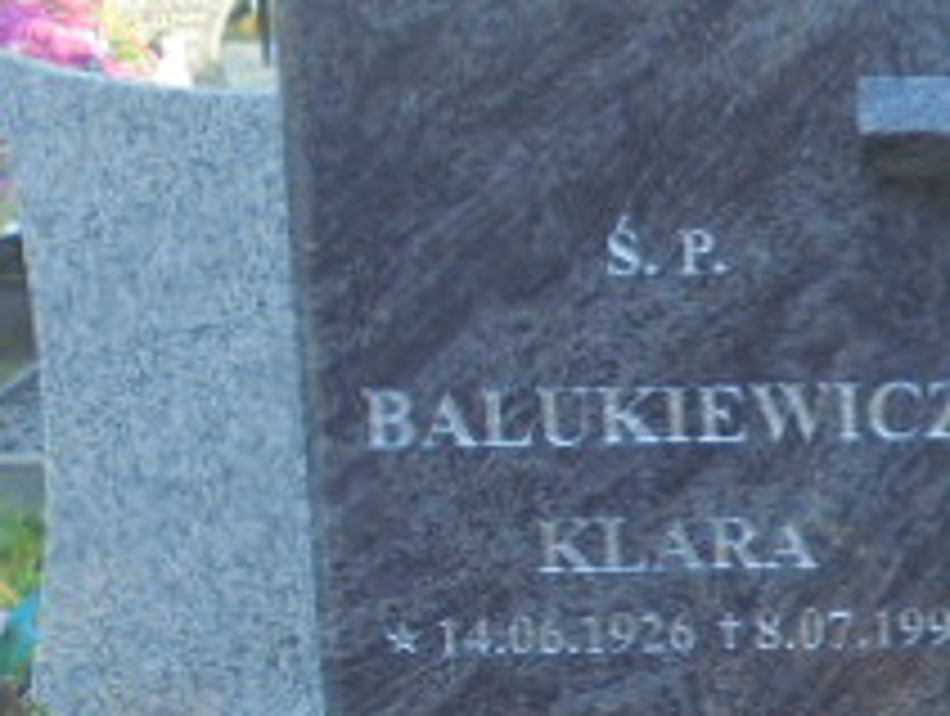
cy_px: 671
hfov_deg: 16.2
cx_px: 1243
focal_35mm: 115
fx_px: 3161
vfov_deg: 12.8
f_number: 4.2
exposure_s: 1/60
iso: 100
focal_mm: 6.9
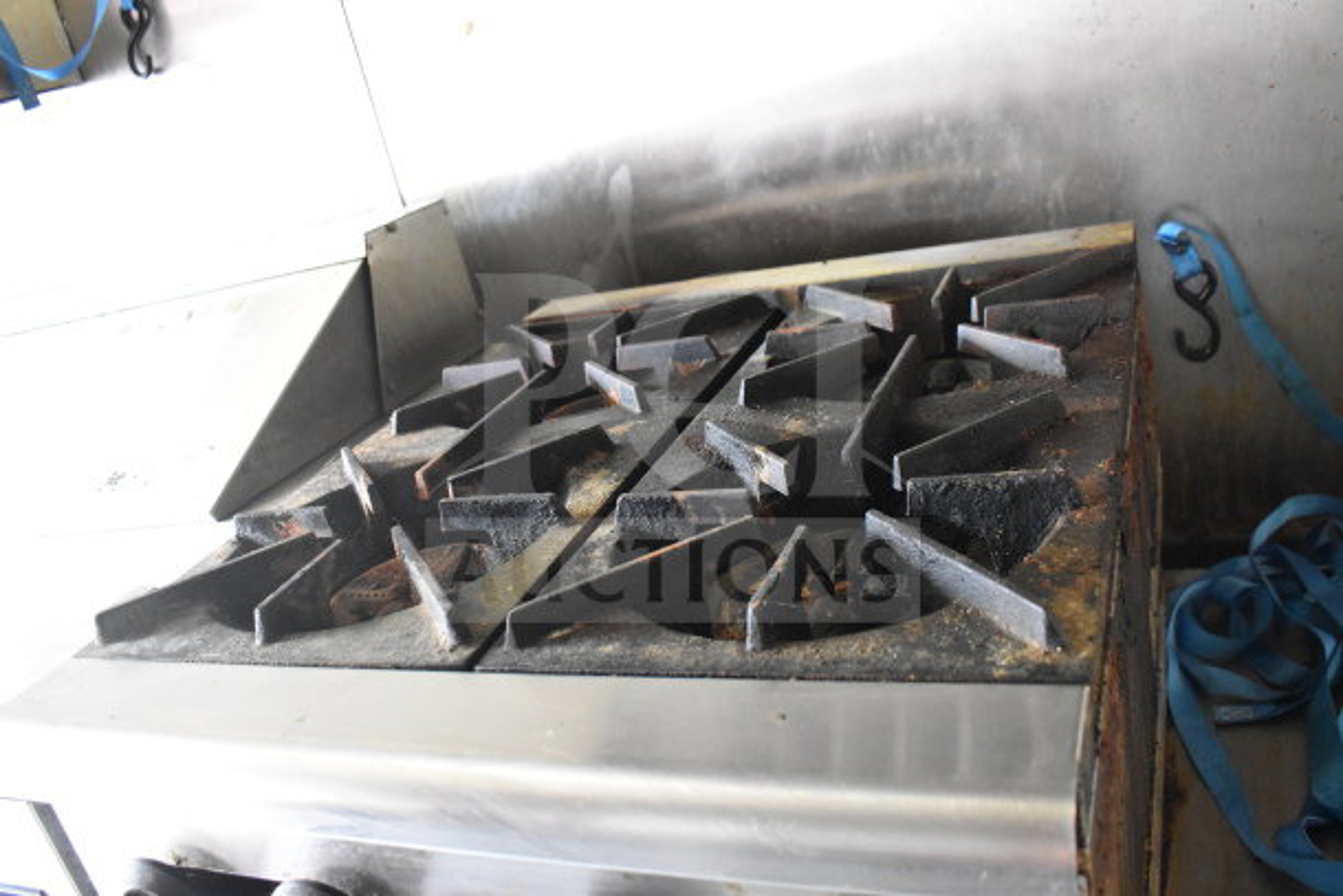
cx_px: 672
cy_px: 448
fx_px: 1175
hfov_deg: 59.5
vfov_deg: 41.7
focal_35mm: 32
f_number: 3.8
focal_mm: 21
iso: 5000
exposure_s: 1/30
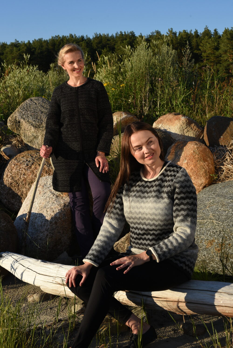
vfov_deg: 39.6
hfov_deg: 27.0
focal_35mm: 50
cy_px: 174
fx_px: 485
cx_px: 116
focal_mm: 50
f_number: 11
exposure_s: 1/500
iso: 400
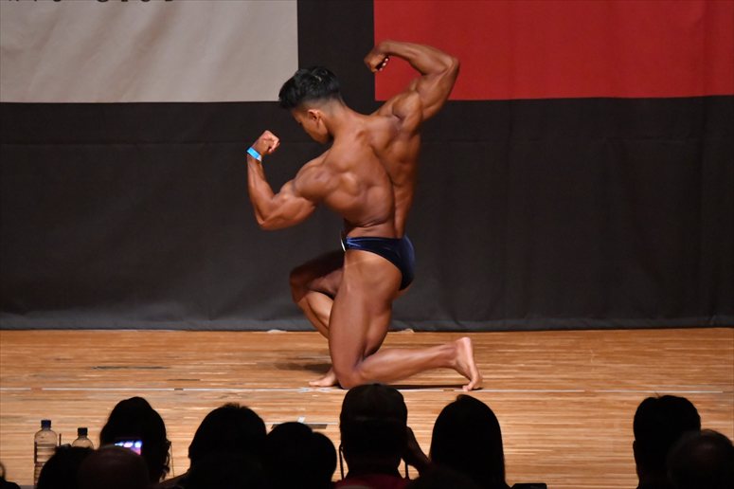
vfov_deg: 4.4
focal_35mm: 315
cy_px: 244
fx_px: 6419
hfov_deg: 6.5
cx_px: 367
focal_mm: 210
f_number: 5.6
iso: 10000
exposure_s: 1/400
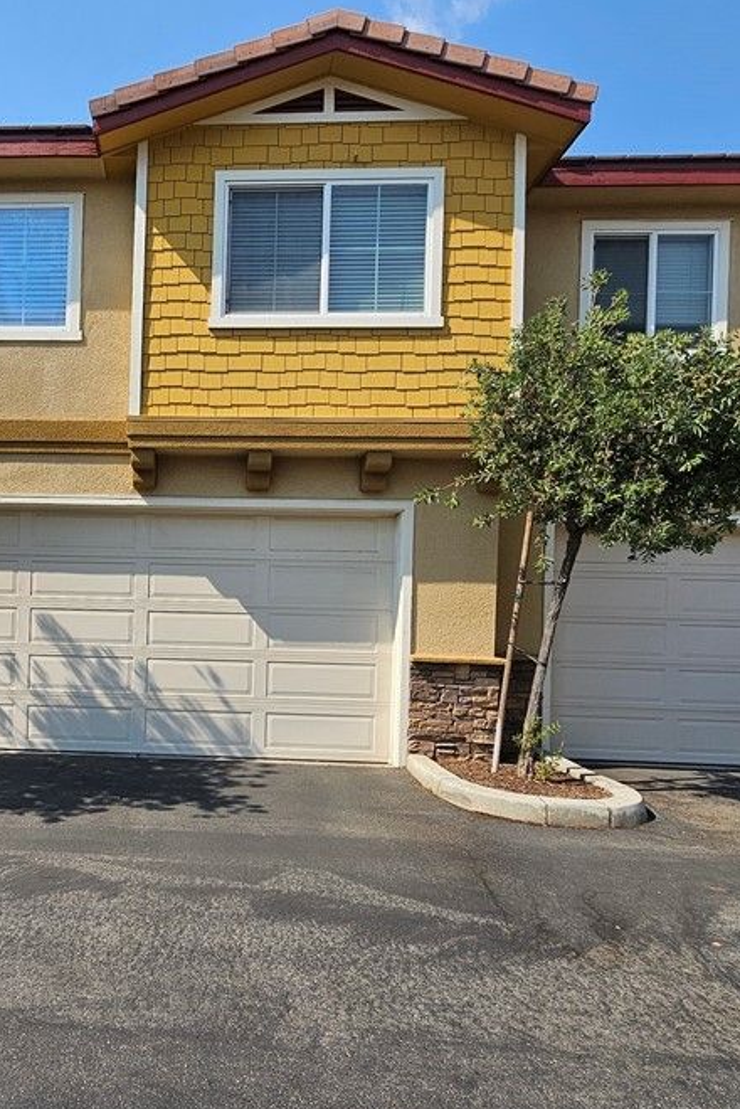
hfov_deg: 55.6
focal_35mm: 21
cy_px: 614
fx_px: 647
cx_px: 155
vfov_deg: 80.9
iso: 50
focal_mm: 2.2
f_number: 2.2
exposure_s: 1/1978
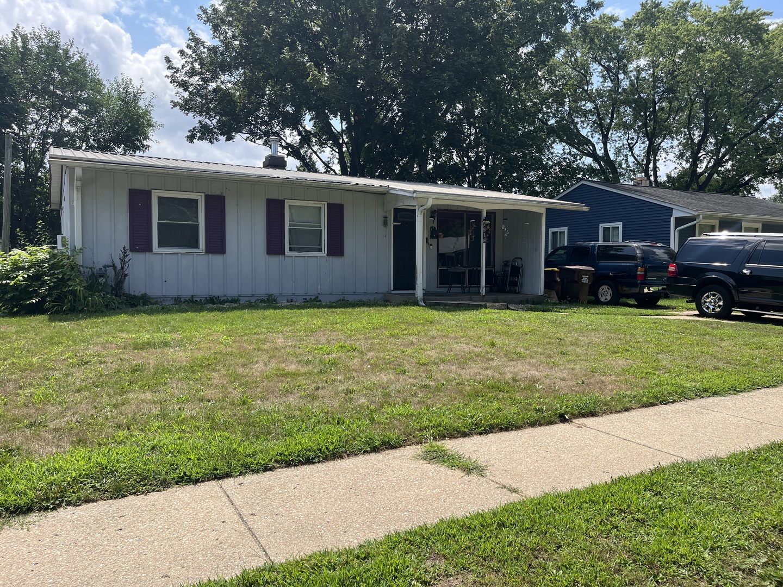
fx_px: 588
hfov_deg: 67.3
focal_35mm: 26
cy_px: 294
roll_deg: +0.0
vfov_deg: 53.1
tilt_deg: -2.6
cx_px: 392
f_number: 1.6
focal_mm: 5.1
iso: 50
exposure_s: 1/2410
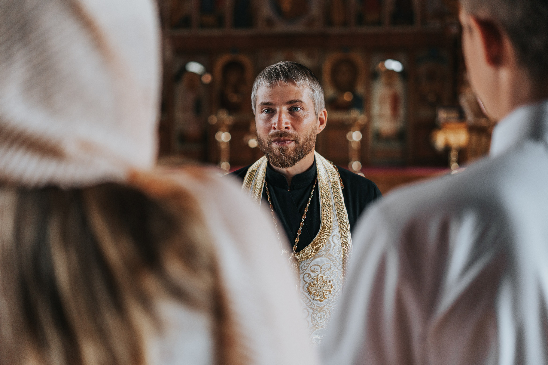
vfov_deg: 27.0
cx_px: 274
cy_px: 182
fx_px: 761
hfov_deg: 39.6
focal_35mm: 50
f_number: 2
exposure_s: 1/320
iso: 800
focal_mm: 50
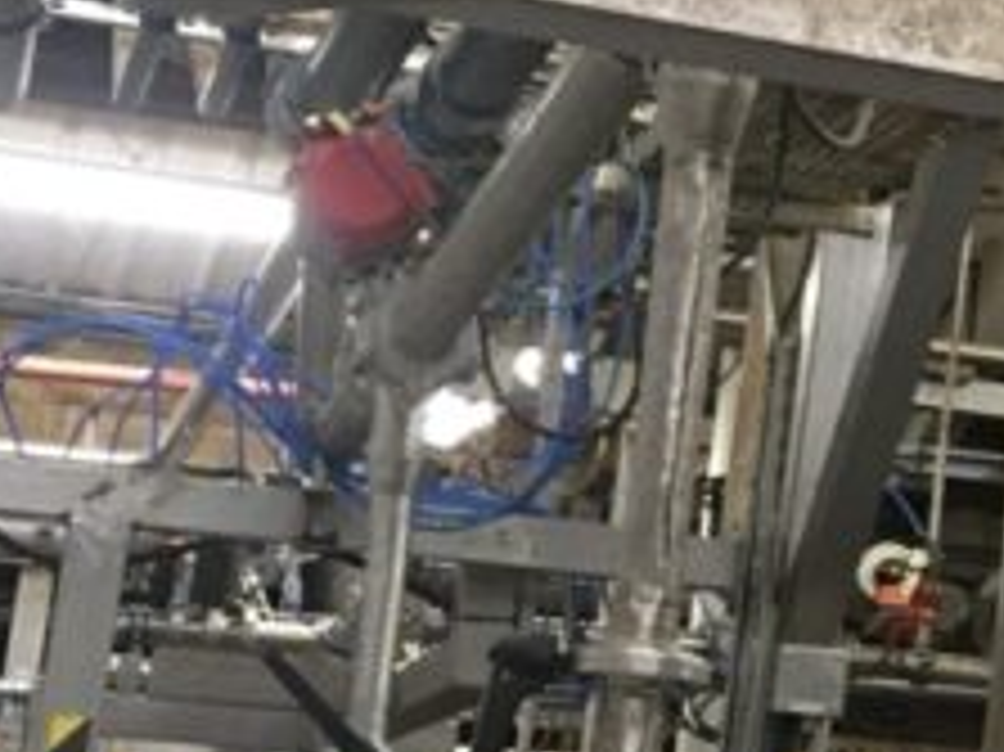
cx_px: 2062
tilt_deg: +11.4
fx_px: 3855
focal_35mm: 133
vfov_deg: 11.1
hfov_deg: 12.8
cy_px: 387
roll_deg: -4.3
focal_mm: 4.15
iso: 64
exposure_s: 1/17
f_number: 2.2
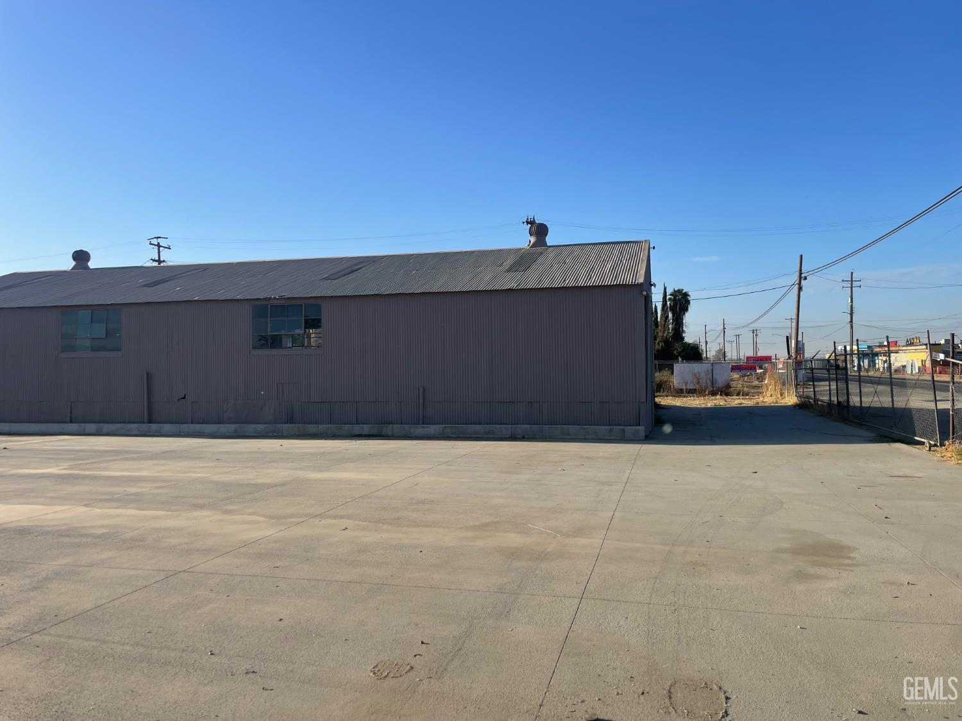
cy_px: 360
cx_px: 481
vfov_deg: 53.1
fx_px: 723
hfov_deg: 67.3
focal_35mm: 26
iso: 32
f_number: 1.6
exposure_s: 1/2959
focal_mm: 4.2
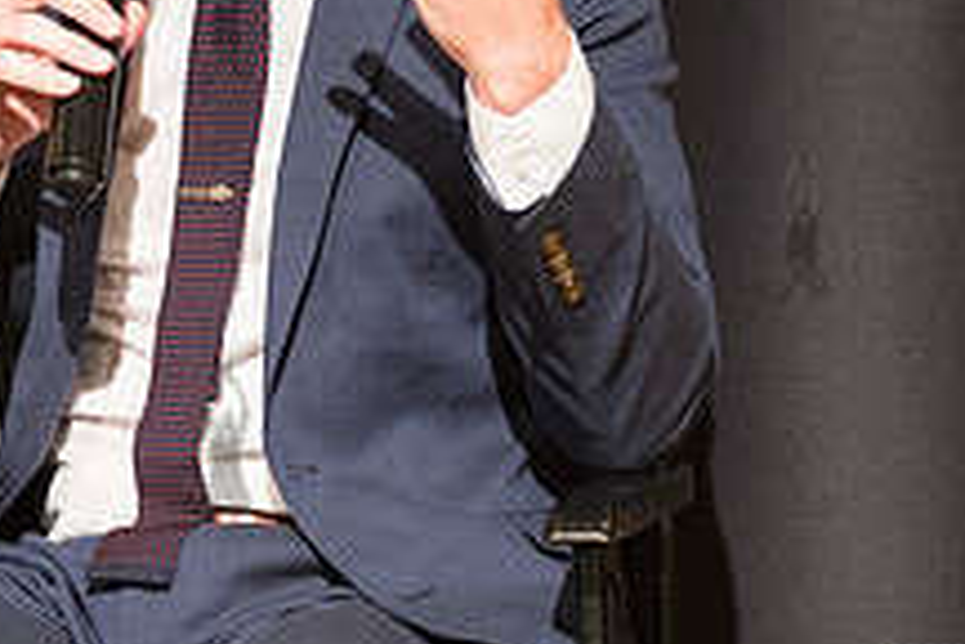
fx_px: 5763
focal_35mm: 215
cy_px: 7
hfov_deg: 9.6
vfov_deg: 6.4
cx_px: 223
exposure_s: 1/160
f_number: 4
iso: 2500
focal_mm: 80
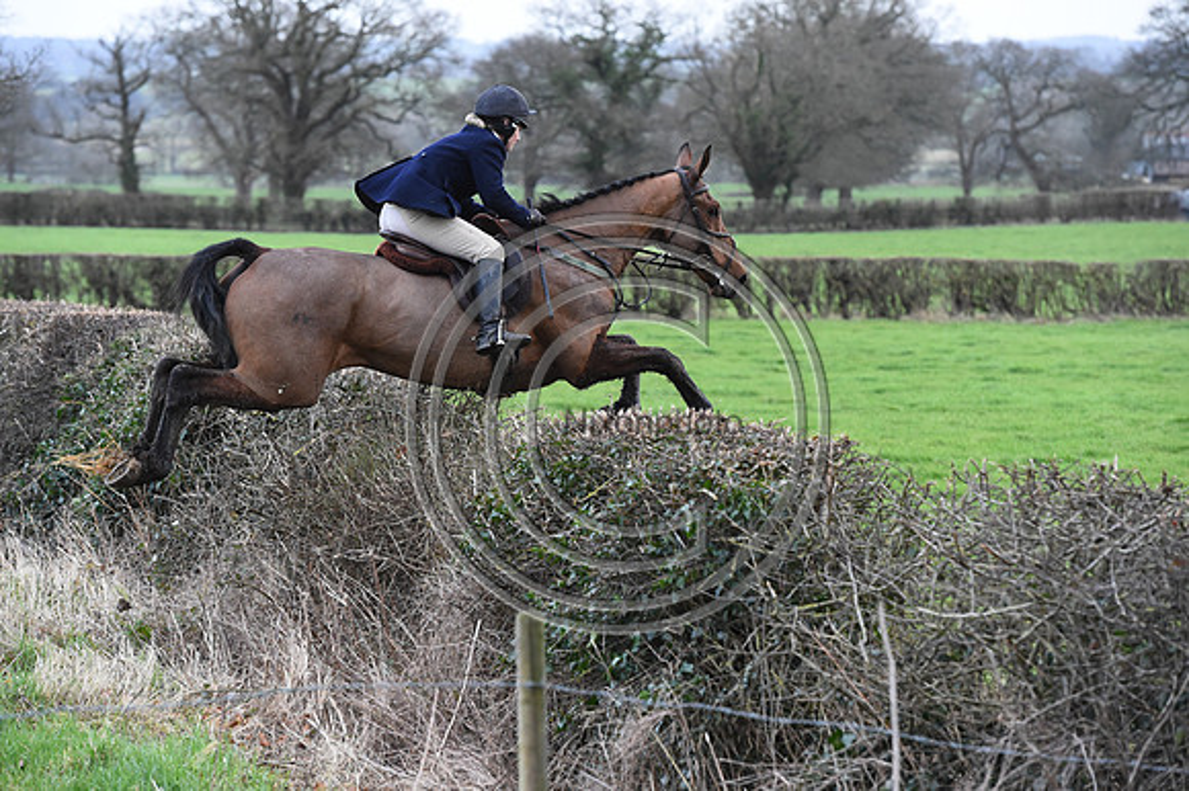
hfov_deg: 12.8
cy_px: 396
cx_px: 594
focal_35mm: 160
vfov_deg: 8.6
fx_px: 5281
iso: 3600
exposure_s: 1/1250
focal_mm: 160
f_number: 5.6
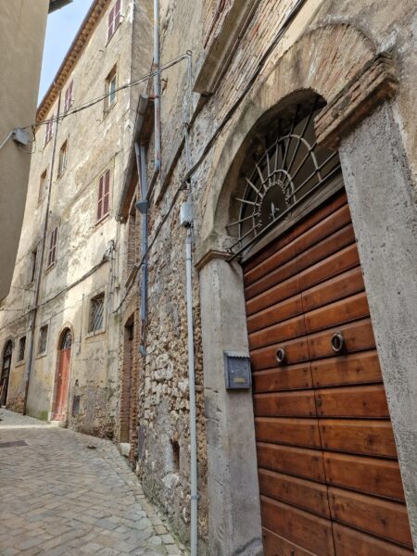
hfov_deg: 58.9
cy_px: 278
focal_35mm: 23
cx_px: 208
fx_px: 369
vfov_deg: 73.9
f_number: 1.8
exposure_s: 1/288
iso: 50
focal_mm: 6.4
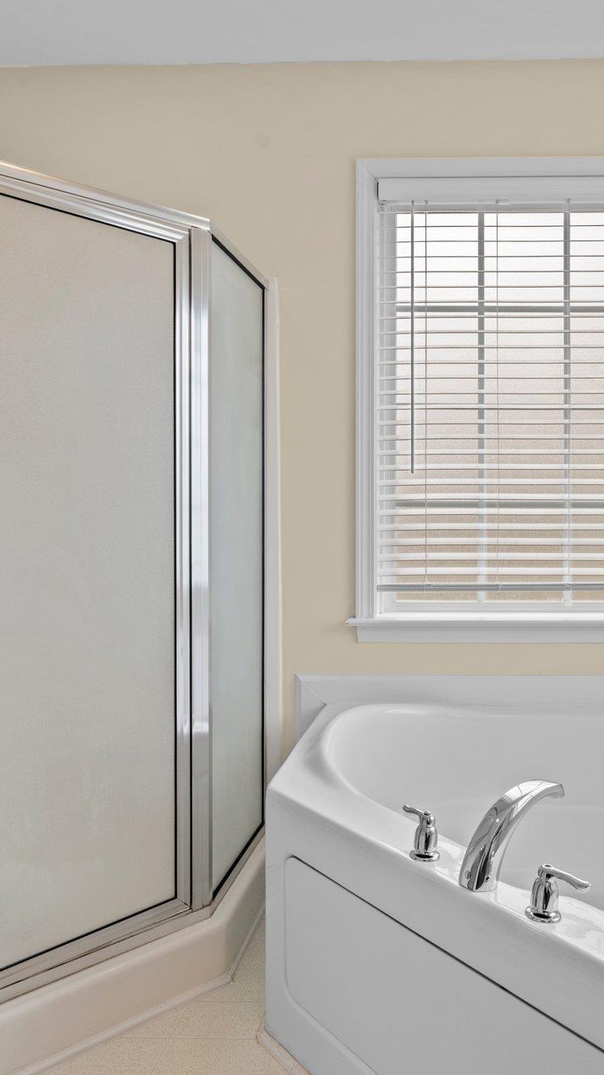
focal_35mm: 24
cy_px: 532
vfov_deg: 76.3
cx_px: 456
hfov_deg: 45.9
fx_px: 684
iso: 400
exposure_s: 1/15
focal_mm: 15
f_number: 7.1
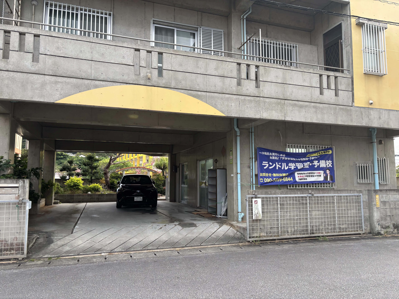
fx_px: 300
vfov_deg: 53.1
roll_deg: +0.5
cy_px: 150
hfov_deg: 67.3
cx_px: 200
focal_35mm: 26
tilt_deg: +5.7
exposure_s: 1/121
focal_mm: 5.96
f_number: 1.6
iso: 50
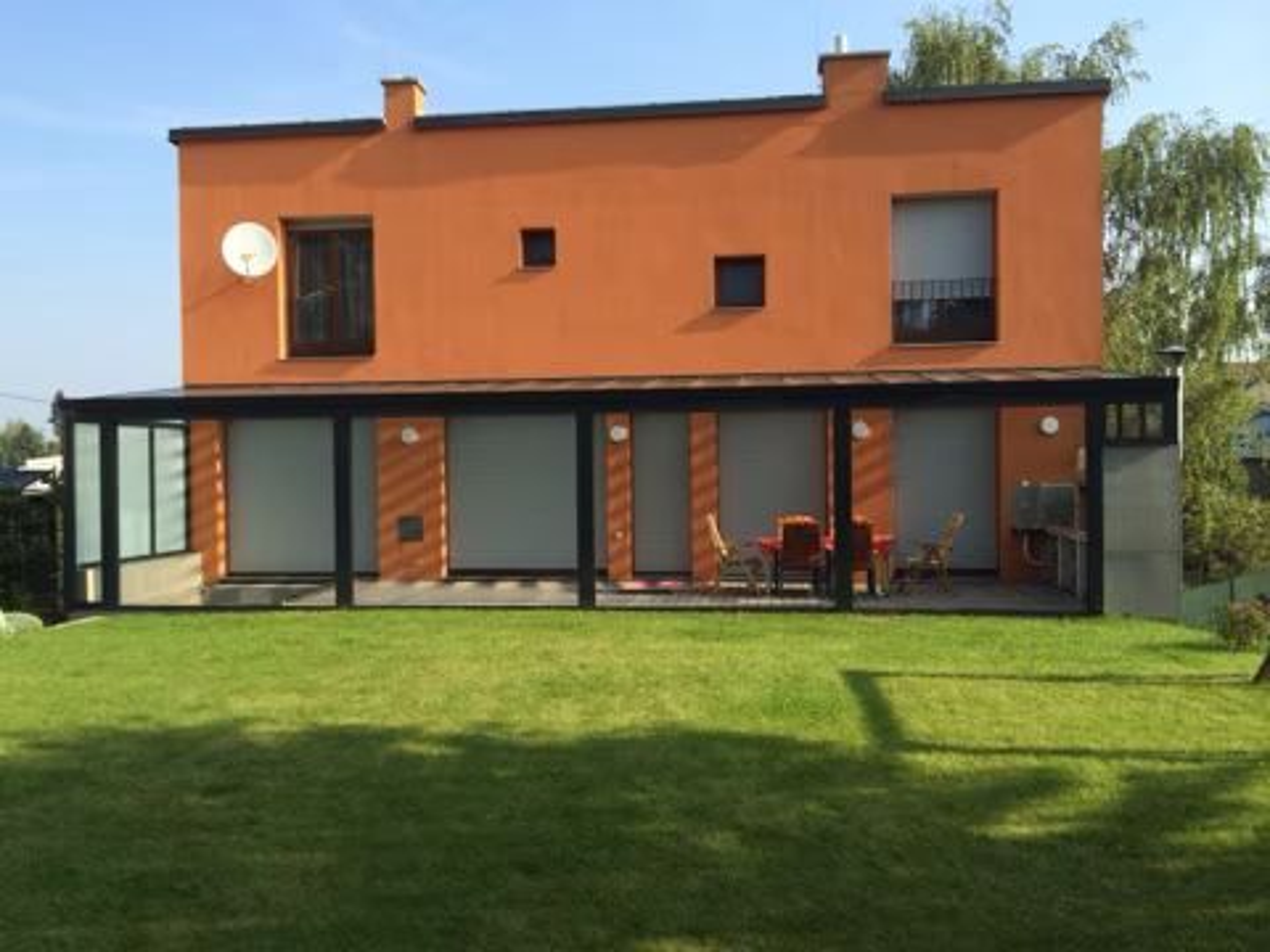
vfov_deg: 46.8
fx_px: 1101
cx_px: 635
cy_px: 476
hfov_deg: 60.0
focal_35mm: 30
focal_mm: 4.12
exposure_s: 1/1053
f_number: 2.2
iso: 32
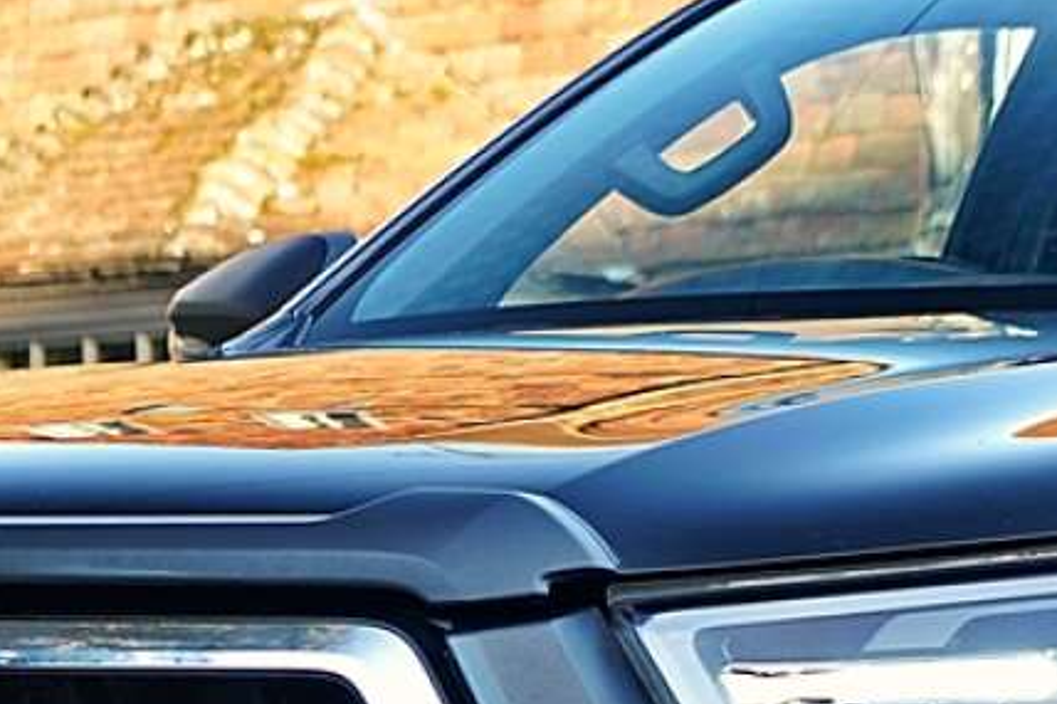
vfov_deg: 7.0
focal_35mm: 193
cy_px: 963
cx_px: 1215
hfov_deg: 10.5
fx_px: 5664
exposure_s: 1/60
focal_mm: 43
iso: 250
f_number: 4
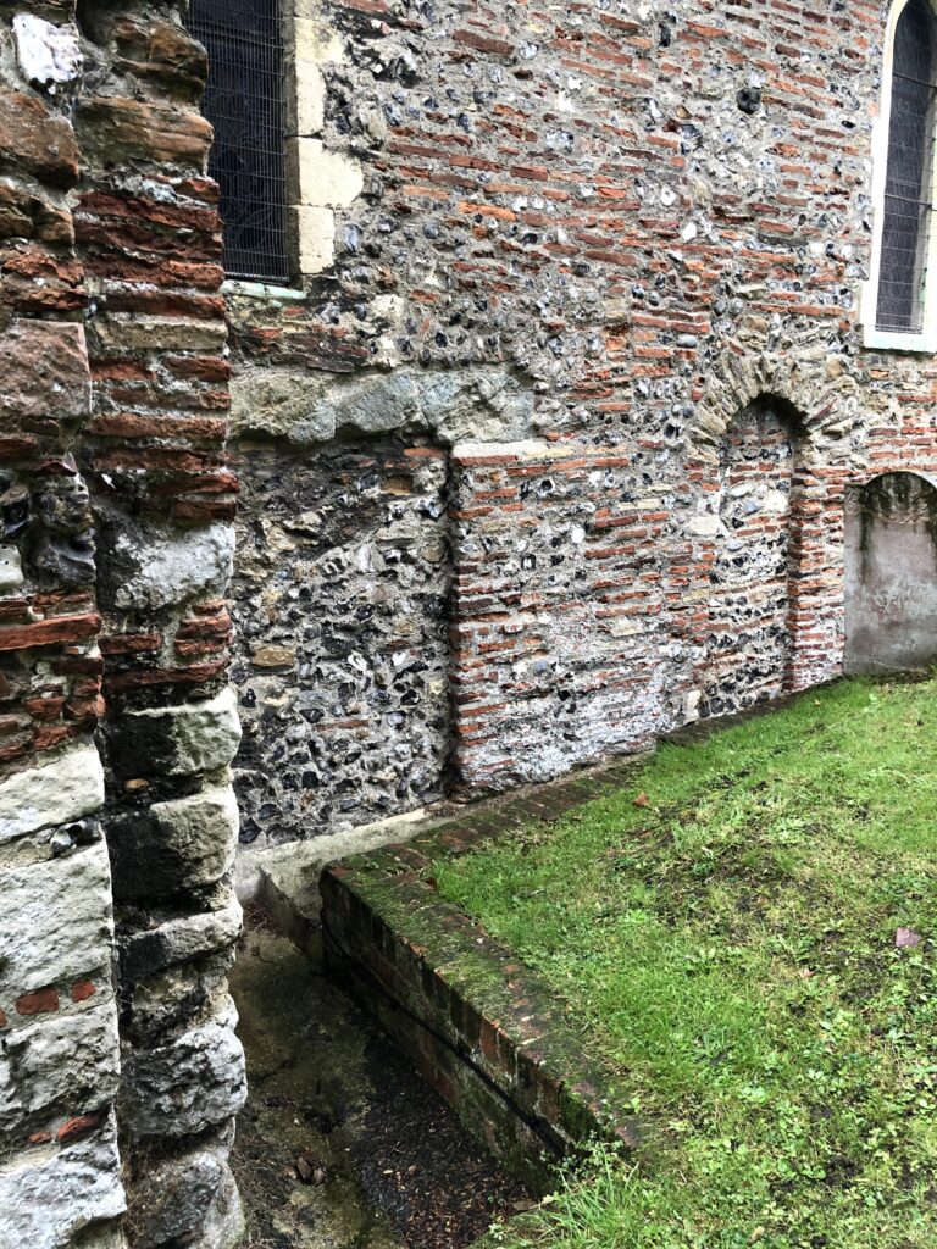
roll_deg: +0.4
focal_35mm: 28
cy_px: 624
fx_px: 1011
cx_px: 468
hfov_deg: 49.7
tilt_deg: -8.1
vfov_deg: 63.4
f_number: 1.8
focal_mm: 4
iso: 32
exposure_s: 1/20
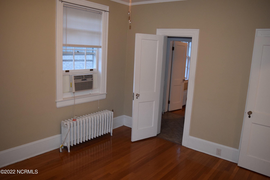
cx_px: 135
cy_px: 90
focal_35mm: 27
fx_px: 202
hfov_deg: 67.4
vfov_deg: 47.9
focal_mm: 18
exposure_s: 1/60
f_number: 3.5
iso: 1600
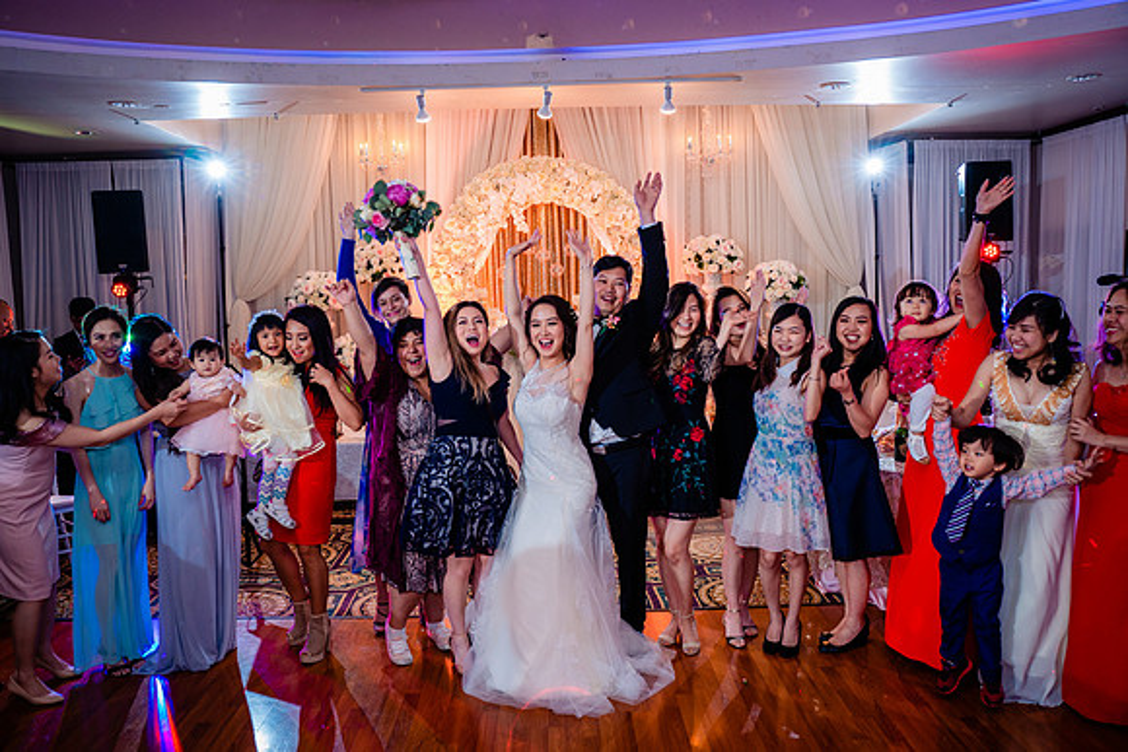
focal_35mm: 28
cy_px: 376
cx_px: 564
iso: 1000
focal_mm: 28
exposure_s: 1/160
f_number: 3.5
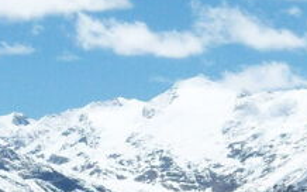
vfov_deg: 6.2
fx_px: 1756
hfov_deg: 9.9
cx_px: -45
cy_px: 232
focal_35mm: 210
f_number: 4.8
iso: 80
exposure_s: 1/1600
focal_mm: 7.5
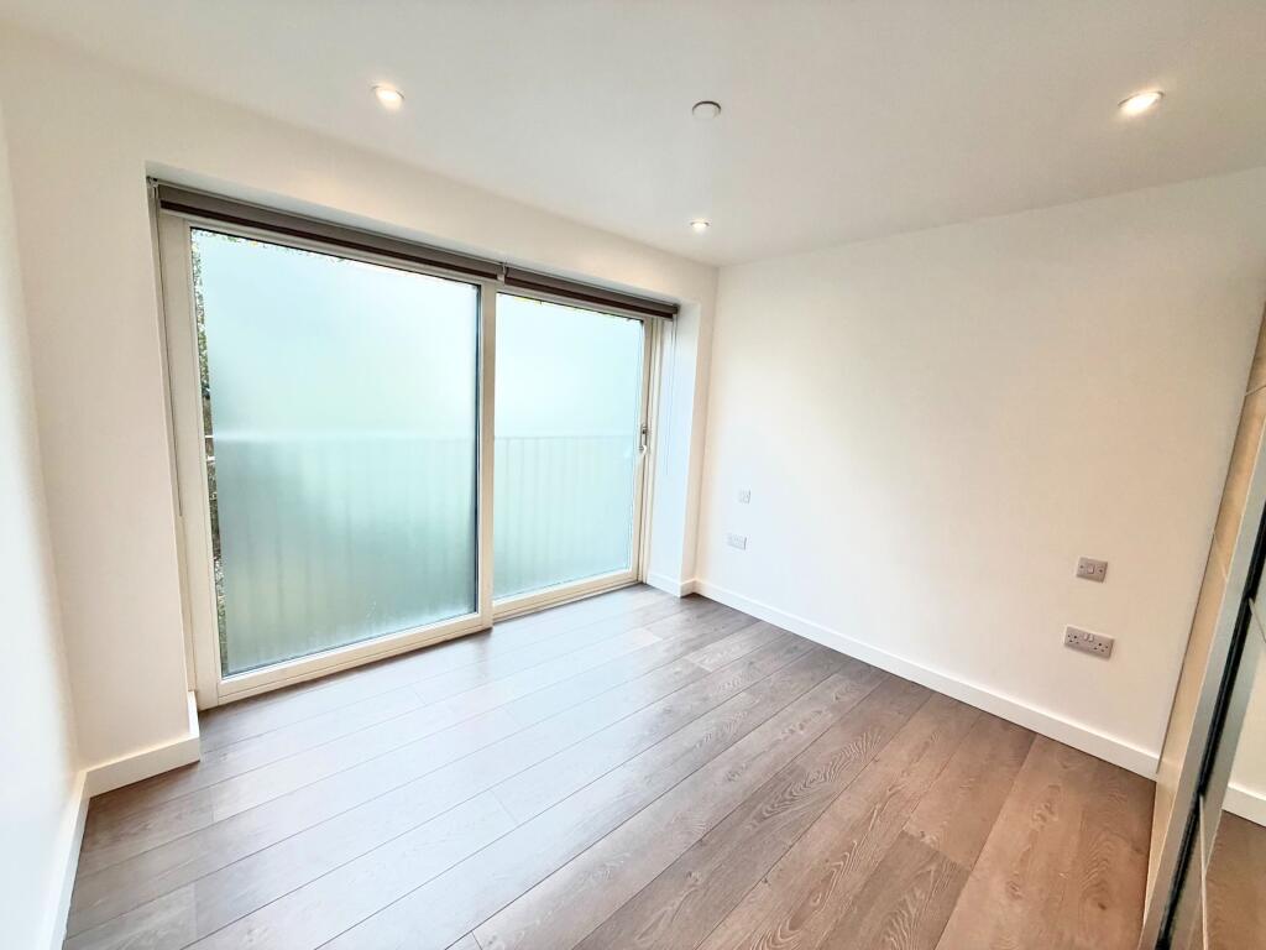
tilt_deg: -8.6
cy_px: 475
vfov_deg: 85.7
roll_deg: -3.1
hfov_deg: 102.1
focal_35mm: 14
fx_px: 512
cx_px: 633
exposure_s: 1/50
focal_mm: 2.22
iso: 320
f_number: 2.2
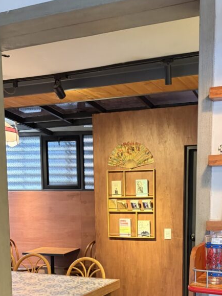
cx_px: 141
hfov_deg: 31.3
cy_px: 249
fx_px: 393
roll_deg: +0.2
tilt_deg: -6.4
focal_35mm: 46
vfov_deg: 39.2
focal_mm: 5.96
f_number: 1.6
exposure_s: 1/40
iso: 400
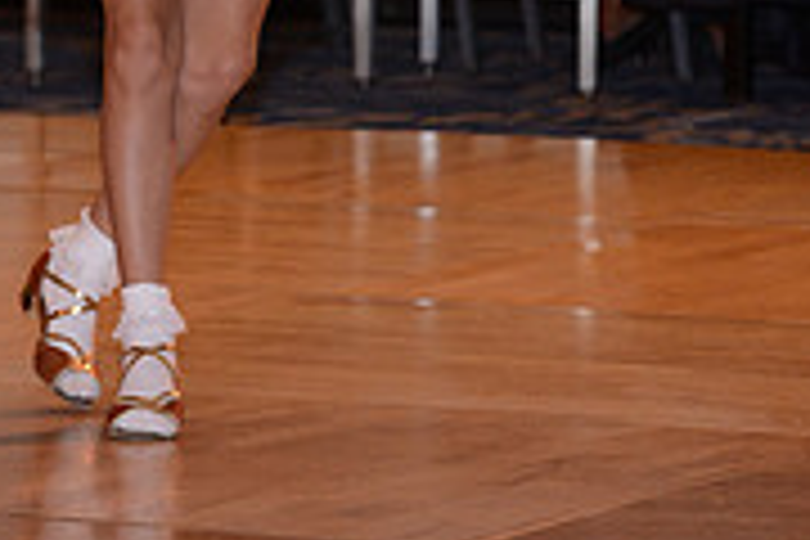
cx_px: -20
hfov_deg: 4.7
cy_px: -356
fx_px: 9787
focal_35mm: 435
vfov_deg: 3.1
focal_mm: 135
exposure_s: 1/250
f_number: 5.6
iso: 1000
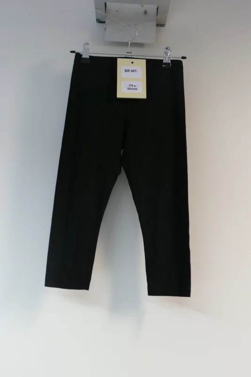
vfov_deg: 41.1
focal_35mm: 48
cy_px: 188
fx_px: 502
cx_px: 126
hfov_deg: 28.1
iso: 1250
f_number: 3.3
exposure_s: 1/80
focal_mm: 17.54
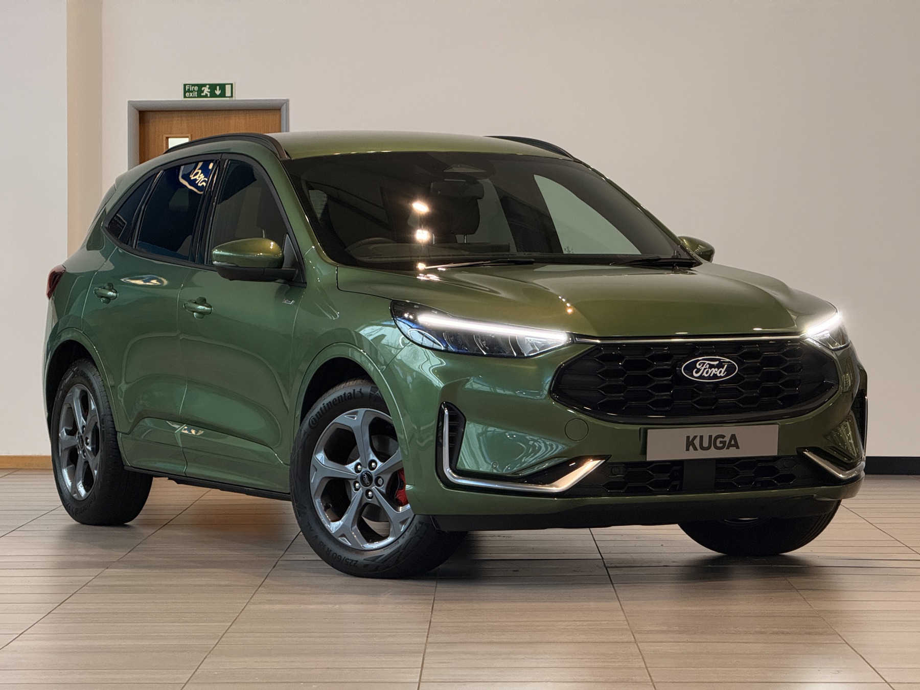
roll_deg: +0.0
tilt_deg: +0.3
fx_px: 3189
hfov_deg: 16.4
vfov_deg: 12.3
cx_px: 460
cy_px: 345
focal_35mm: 120
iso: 500
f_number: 2.8
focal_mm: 15.66
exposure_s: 1/100
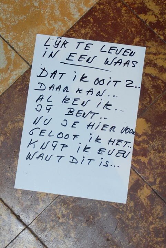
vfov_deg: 35.0
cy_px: 124
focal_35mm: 57
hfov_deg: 23.8
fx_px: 393
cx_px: 83
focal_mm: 38
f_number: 5.6
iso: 320
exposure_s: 1/60
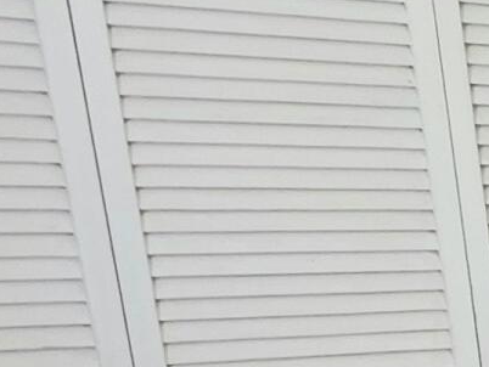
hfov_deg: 11.3
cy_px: 499
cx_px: 1489
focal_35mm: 97
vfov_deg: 14.5
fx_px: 1371
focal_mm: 2.2
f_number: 1.9
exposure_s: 1/120
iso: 125
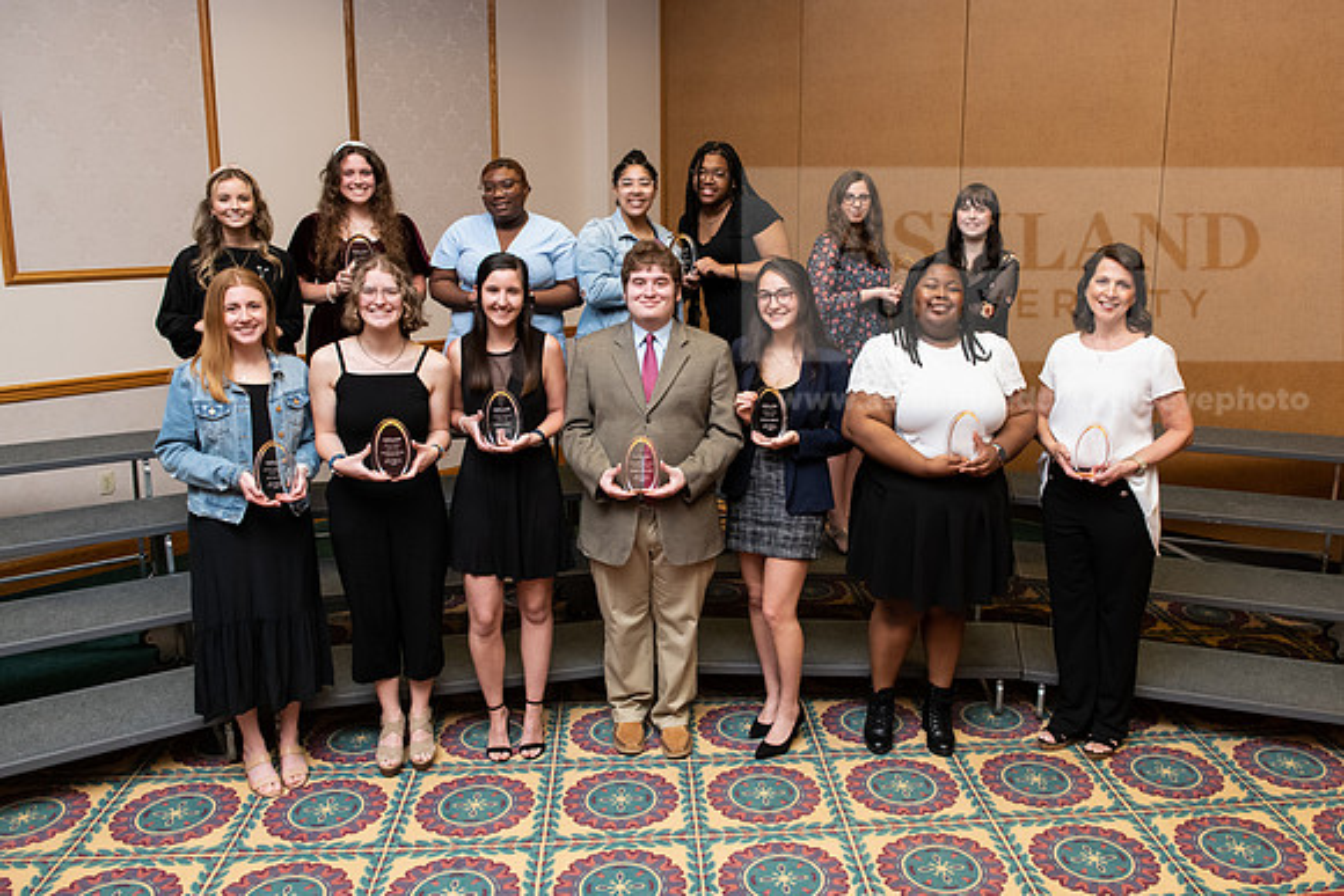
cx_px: 738
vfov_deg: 45.6
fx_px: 1065
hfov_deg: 64.3
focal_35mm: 29
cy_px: 423
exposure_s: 1/200
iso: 2000
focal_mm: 26
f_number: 5.6
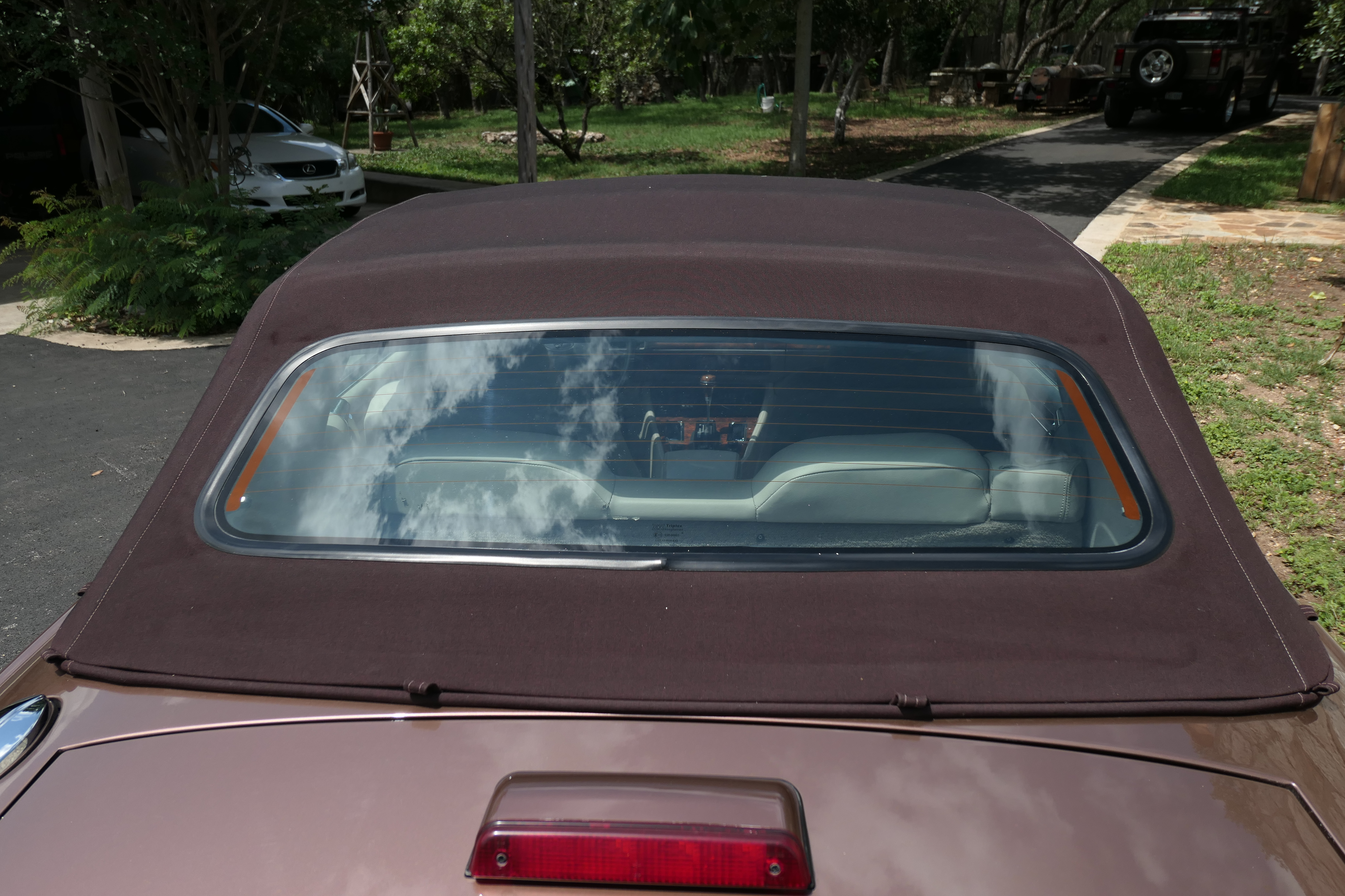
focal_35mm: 24
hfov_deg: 73.7
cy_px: 448
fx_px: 897
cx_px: 672
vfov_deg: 53.1
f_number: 3.2
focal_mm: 8.8
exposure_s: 1/1600
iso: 125
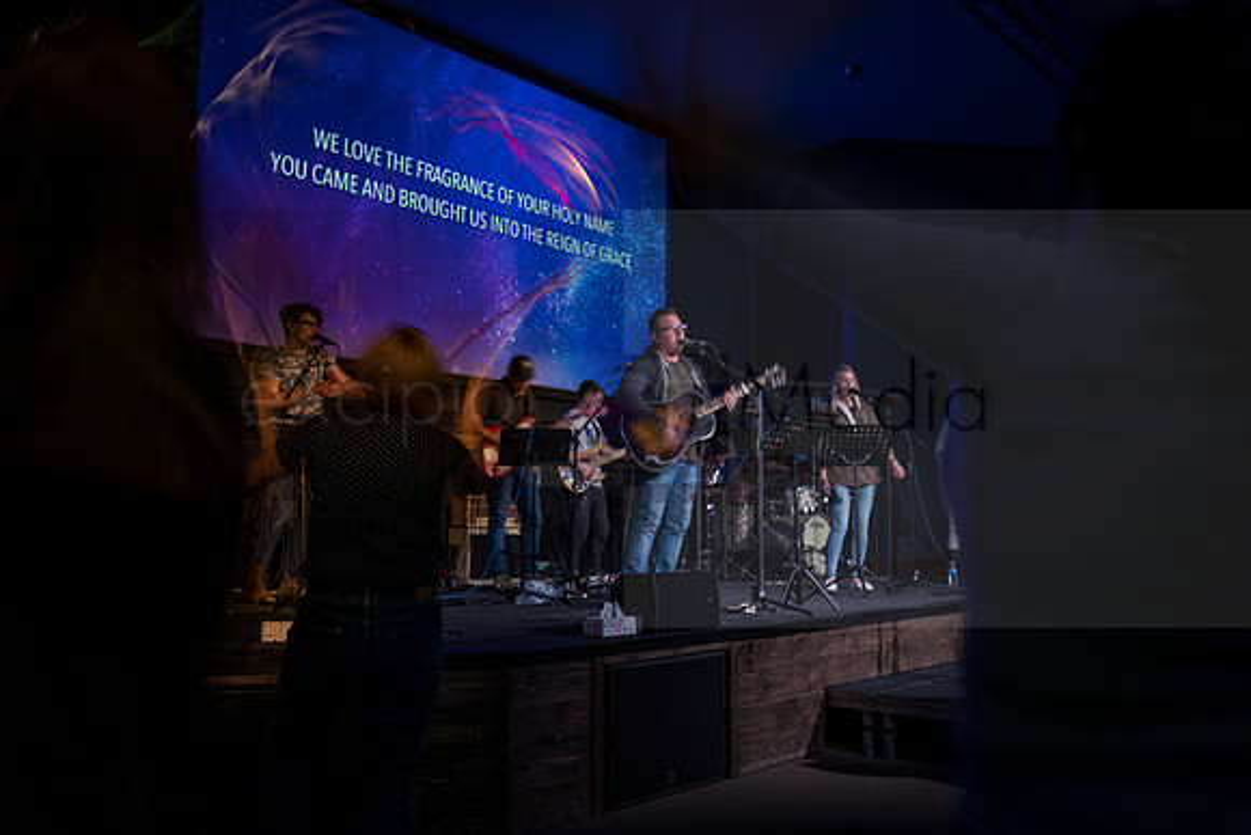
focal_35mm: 29
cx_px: 626
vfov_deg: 45.0
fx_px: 1008
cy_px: 418
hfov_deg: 63.6
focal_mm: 29
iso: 100
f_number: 4
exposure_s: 1/5
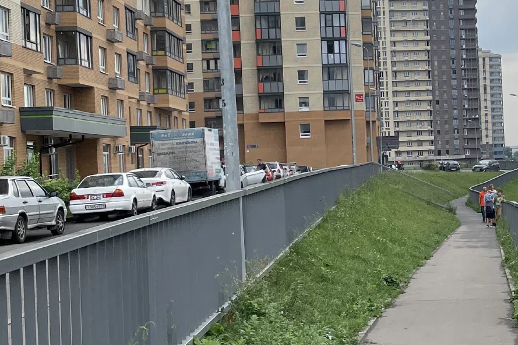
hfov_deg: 26.4
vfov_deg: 18.7
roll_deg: +3.7
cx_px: 499
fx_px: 1050
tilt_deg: +1.8
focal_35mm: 73
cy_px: 165
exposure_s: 1/1553
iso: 32
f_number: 1.6
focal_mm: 4.2
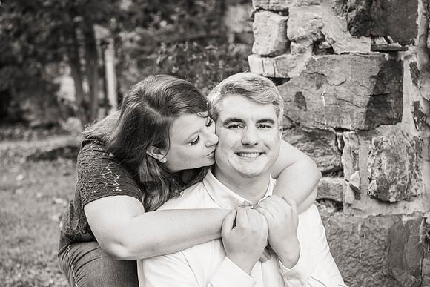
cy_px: 144
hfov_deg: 28.8
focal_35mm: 70
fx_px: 836
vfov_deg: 19.5
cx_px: 215
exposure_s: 1/60
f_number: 4.5
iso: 1600
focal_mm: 70
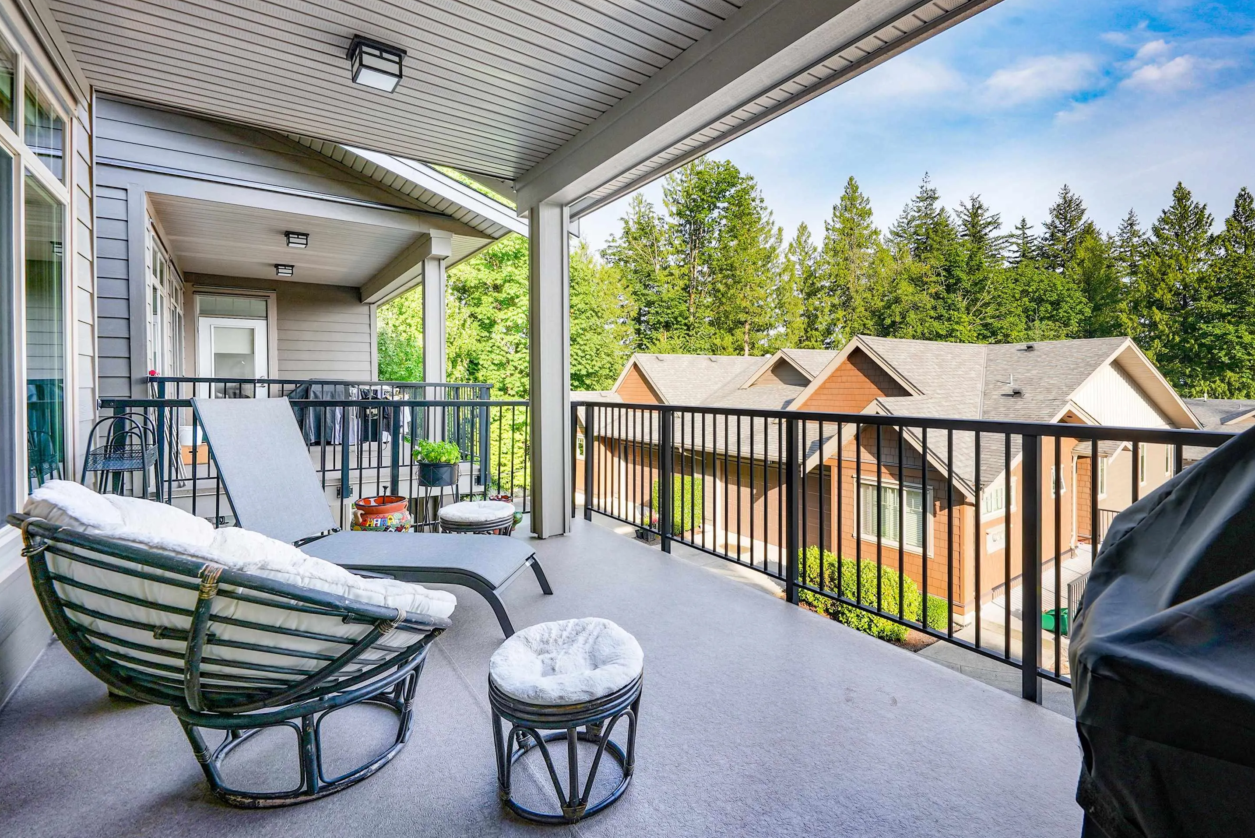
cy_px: 418
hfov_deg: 100.2
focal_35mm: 15
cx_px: 669
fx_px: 523
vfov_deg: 77.4
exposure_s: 1/60
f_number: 10
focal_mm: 14
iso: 80
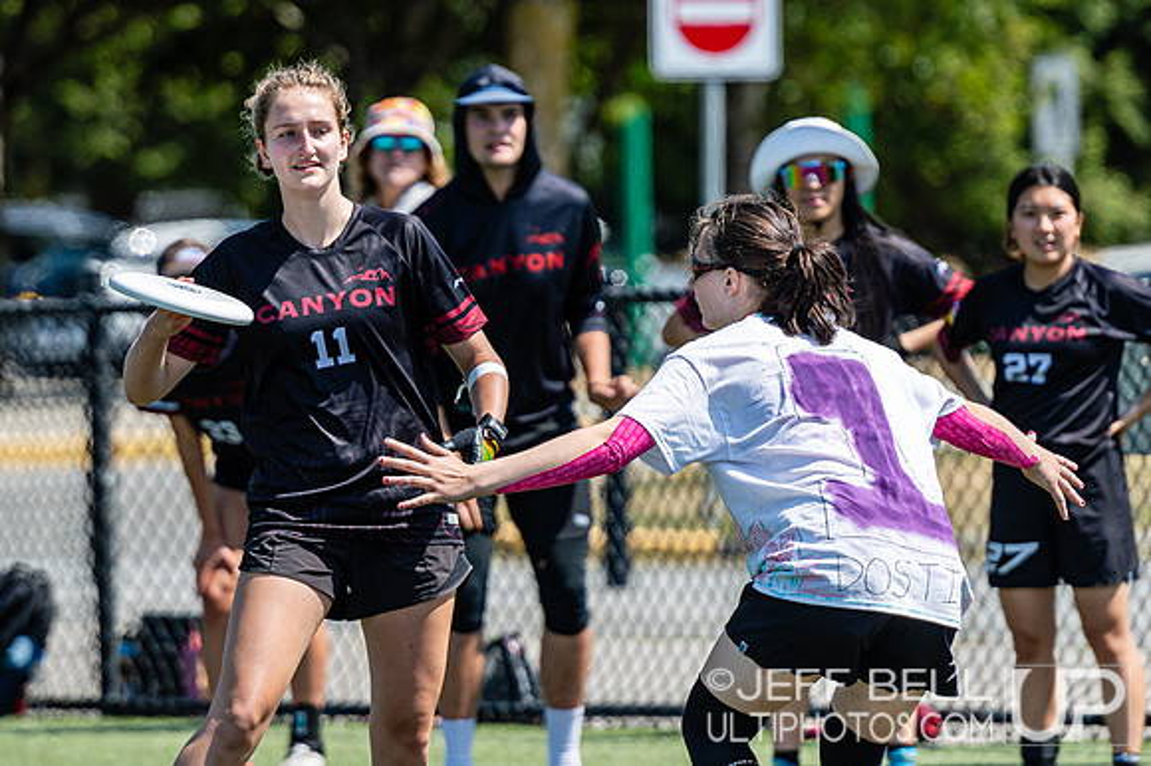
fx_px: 16679
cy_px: 365
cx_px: 450
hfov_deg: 4.0
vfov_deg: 2.6
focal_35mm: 522
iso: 125
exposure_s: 1/1600
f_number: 3.2
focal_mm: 200
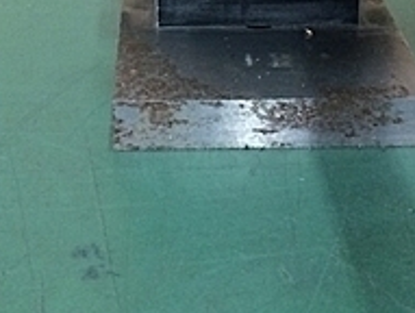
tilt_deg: -13.4
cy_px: -109
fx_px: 1165
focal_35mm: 97
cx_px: 211
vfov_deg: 14.6
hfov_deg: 20.2
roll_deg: +0.4
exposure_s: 1/30
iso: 200
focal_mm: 4.15
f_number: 2.2
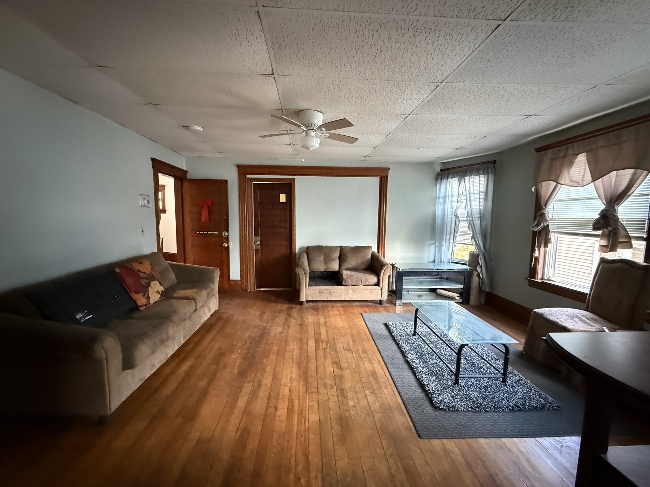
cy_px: 244
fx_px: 263
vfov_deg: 85.7
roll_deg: -0.5
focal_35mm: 14
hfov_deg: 102.1
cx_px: 325
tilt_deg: -4.8
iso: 2000
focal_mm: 2.22
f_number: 2.2
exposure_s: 1/30
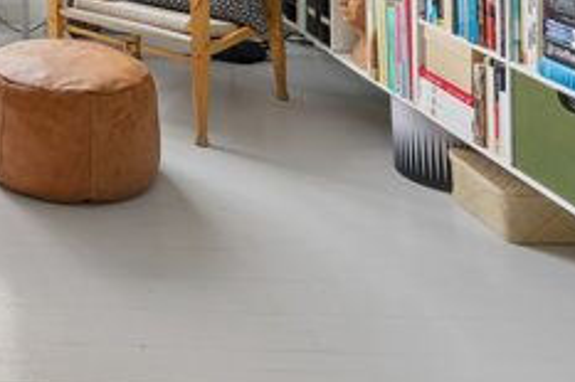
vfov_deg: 21.9
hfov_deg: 33.0
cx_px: -128
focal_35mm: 48
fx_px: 766
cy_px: -233
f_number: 5.6
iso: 200
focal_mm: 14
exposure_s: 1/50
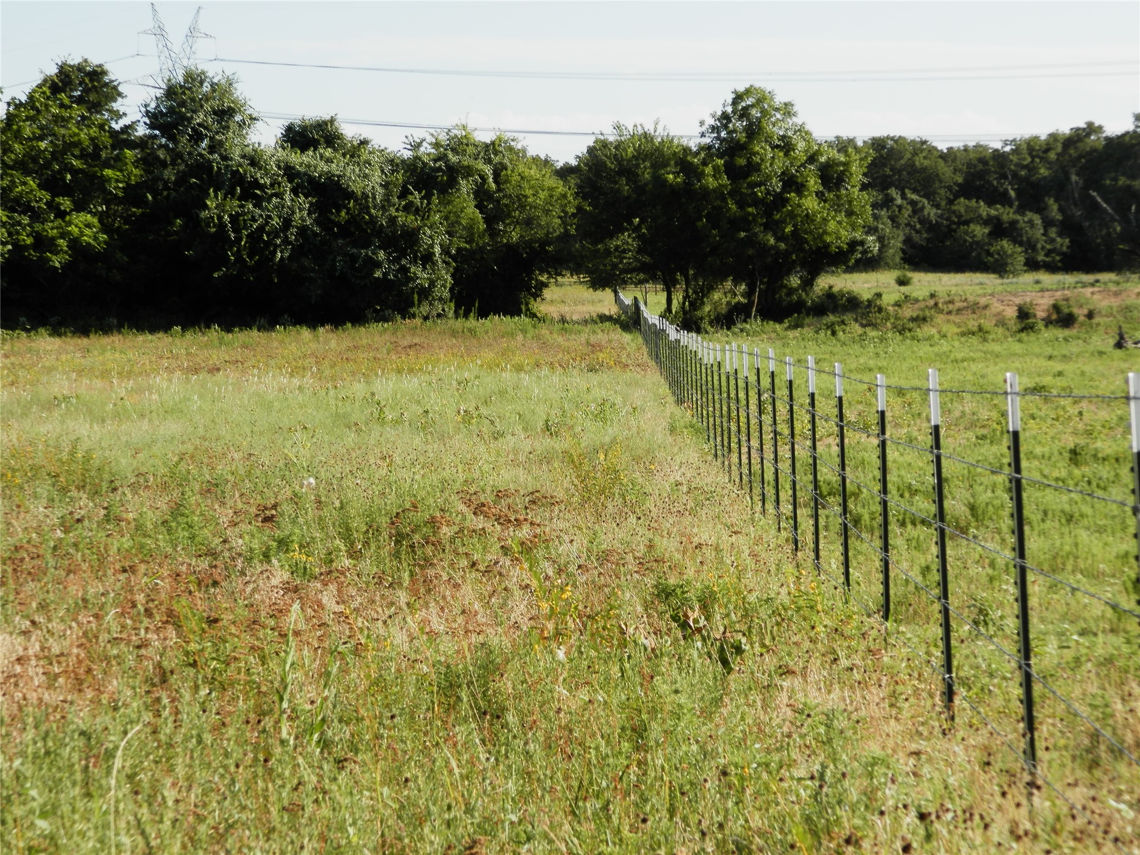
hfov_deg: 18.5
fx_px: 3491
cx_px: 570
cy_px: 428
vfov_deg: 14.0
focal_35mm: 106
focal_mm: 19
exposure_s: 1/400
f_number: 4.5
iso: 80
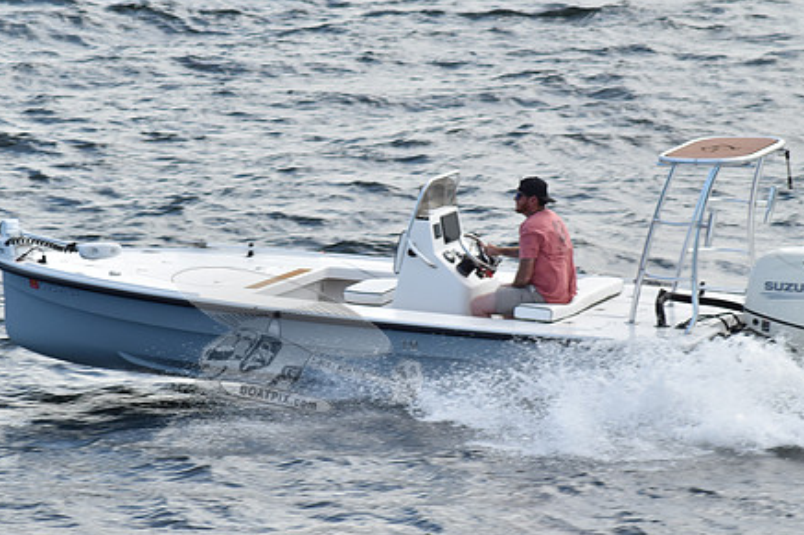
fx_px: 7337
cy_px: 339
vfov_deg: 4.2
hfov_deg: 6.3
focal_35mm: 329
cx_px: 304
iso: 400
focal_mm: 165
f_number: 8
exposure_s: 1/1000
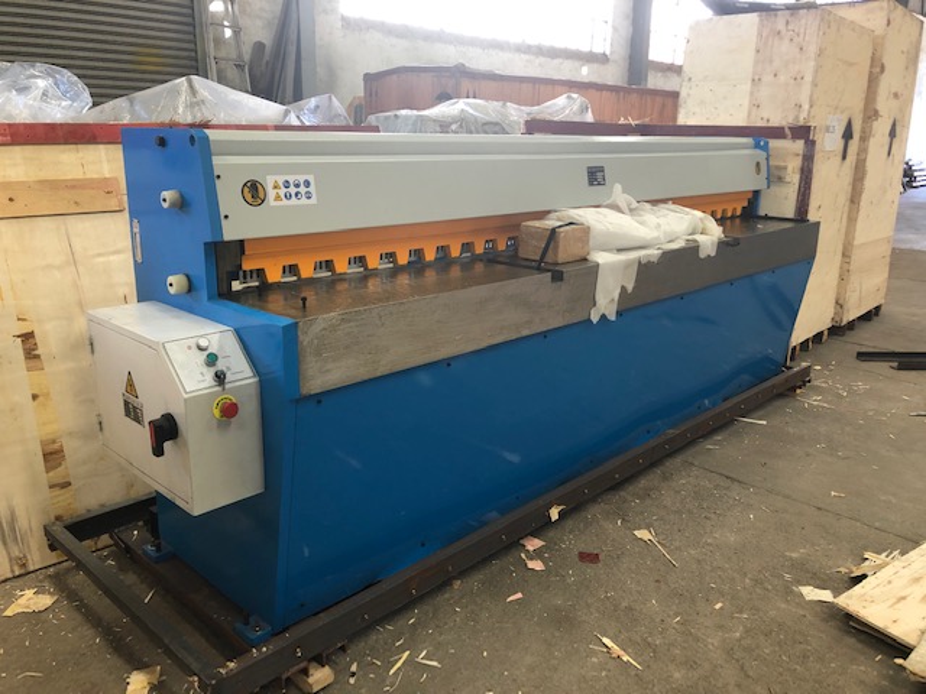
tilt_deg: -15.9
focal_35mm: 28
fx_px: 749
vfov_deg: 49.7
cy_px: 347
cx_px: 463
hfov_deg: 63.4
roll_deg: -0.2
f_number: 1.8
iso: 32
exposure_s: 1/30
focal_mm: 4
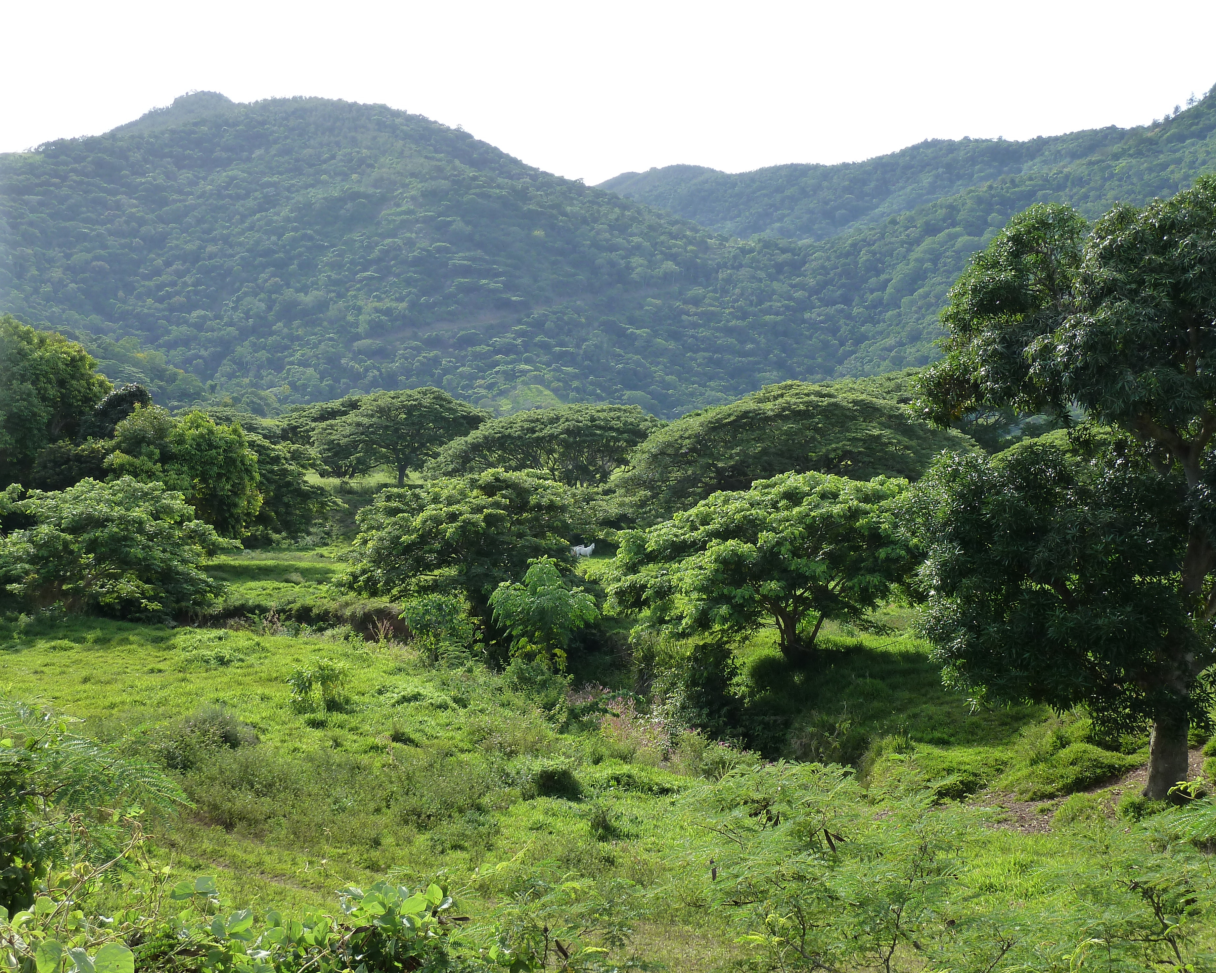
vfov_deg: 29.7
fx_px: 1835
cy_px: 493
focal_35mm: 51
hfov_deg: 36.7
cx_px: 587
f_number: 4
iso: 125
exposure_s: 1/250
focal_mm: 7.9
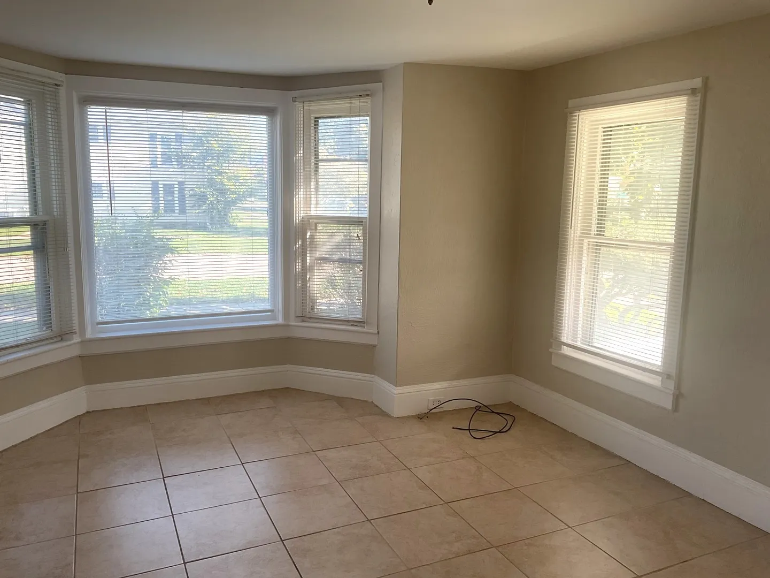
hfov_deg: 61.7
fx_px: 645
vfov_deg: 48.2
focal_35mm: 29
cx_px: 385
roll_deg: -0.6
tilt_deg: -6.7
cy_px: 289
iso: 25
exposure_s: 1/120
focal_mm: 3
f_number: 1.8
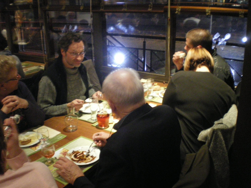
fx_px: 268
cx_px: 123
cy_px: 94
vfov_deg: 38.7
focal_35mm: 37
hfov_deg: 50.1
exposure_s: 1/6
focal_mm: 6.3
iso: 800
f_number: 3.1
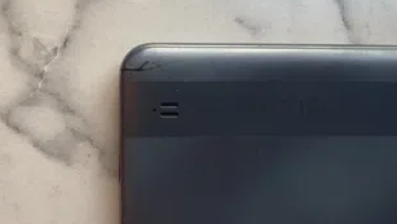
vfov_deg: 10.3
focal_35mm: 118
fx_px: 1243
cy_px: 154
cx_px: 339
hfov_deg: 17.9
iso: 100
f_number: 2.4
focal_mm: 6
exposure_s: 1/122
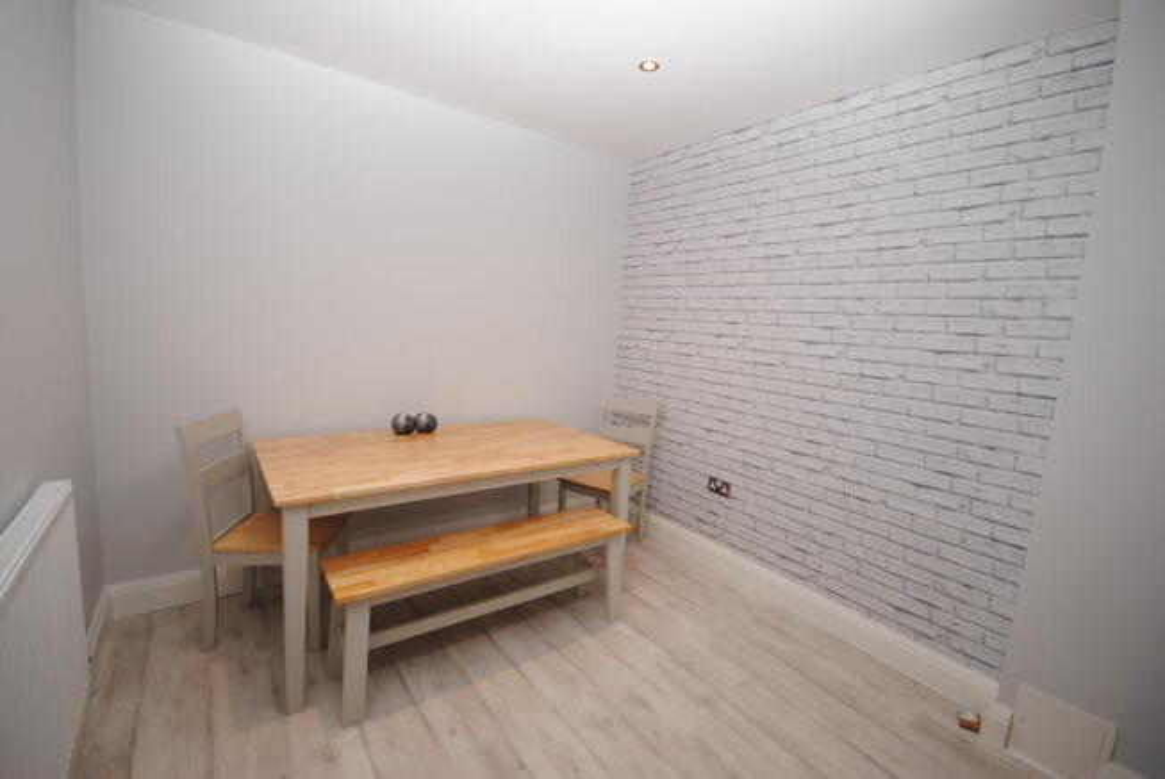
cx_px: 582
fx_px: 486
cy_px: 390
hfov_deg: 100.3
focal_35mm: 15
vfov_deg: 77.5
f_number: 4
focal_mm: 10
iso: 200
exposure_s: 1/60
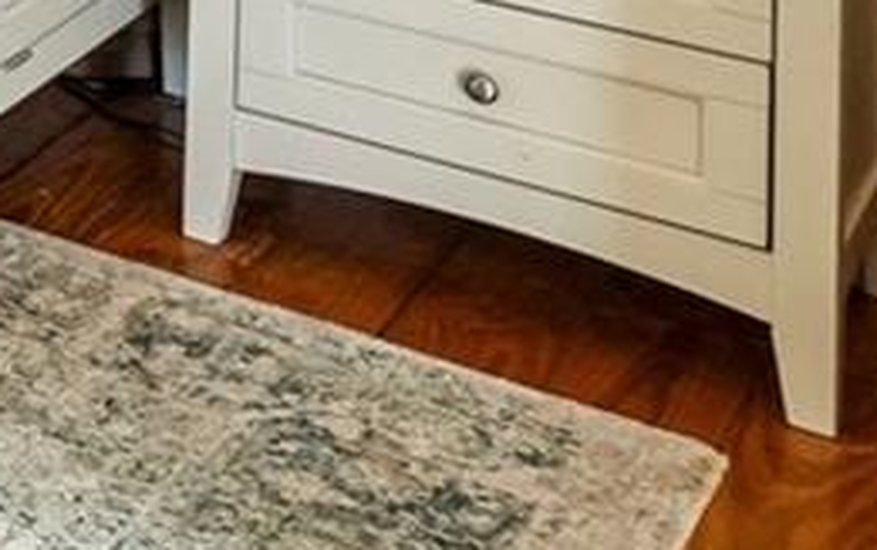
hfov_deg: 13.2
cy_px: -877
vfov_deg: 11.1
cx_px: -1447
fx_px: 2249
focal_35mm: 94
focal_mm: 10
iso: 400
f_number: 8
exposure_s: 1/13
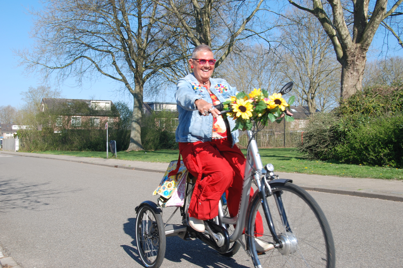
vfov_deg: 31.2
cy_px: 133
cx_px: 198
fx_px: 481
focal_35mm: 43
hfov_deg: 45.4
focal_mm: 28
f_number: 7.1
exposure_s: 1/200
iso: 100
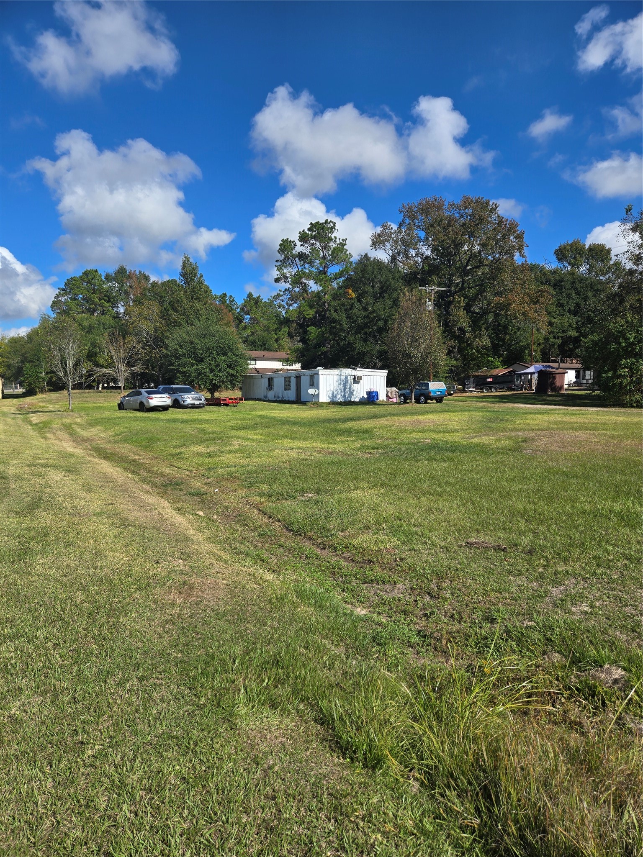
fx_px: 570
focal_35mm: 23
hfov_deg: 58.9
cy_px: 428
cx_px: 322
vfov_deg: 73.9
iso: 32
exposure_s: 1/2921
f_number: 1.8
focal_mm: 5.4
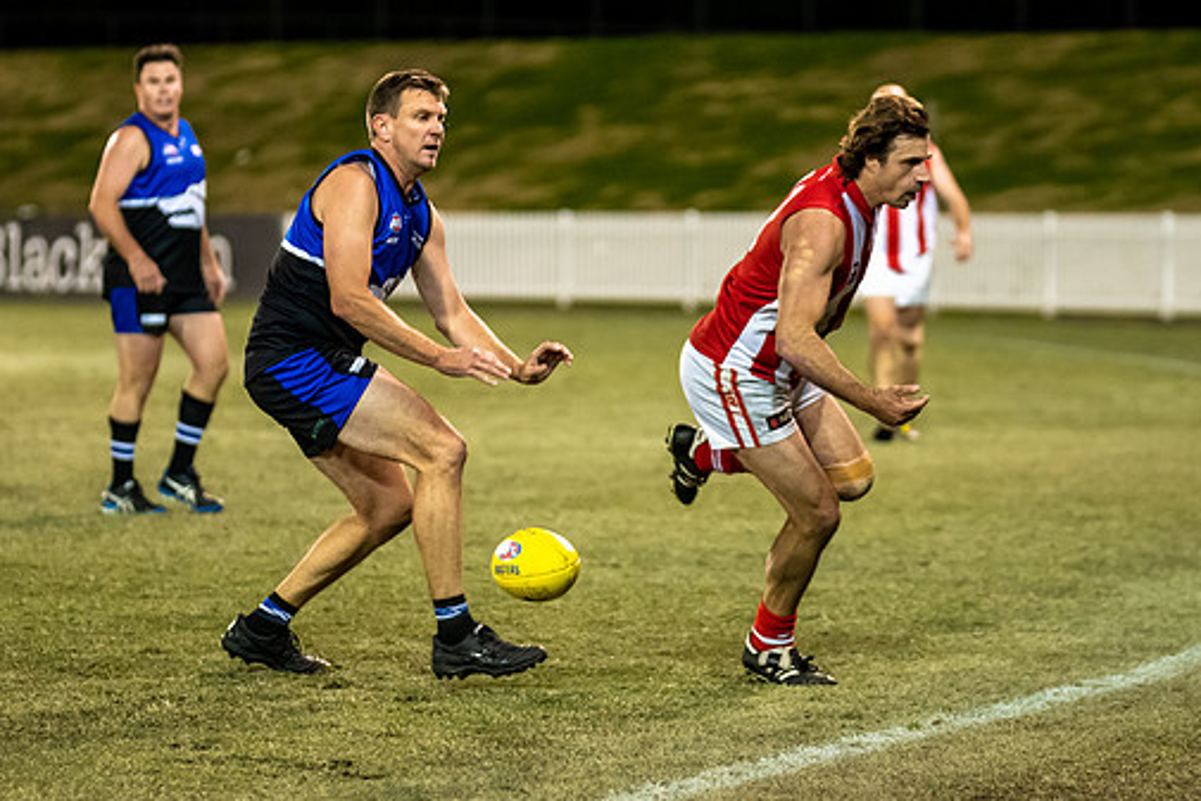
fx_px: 8476
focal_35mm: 254
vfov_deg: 5.4
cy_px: 413
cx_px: 589
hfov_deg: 8.1
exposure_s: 1/1250
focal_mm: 155
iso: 2800
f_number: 2.8
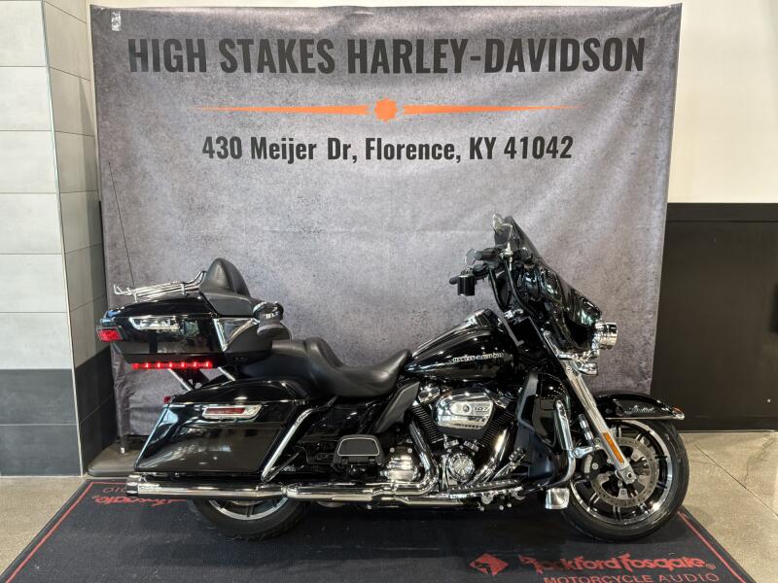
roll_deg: -0.3
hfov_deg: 63.4
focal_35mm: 28
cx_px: 389
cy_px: 292
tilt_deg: -10.1
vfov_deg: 49.7
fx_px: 629
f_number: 1.8
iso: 80
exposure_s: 1/60
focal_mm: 3
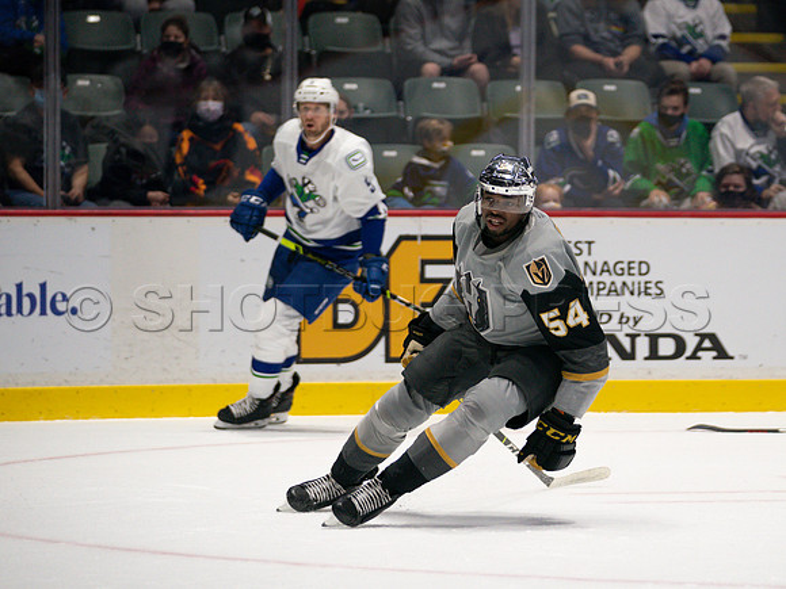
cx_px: 546
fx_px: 4657
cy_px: 239
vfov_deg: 7.2
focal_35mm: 205
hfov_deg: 9.6
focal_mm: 130
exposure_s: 1/1250
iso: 2000
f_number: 2.8
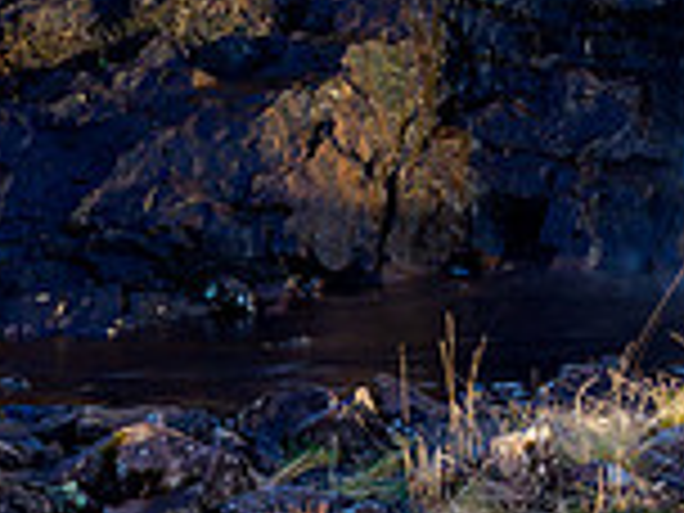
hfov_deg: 6.9
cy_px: -421
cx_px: 1215
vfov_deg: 5.2
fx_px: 5513
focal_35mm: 279
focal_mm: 36
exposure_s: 1/1.67
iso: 200
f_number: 7.1
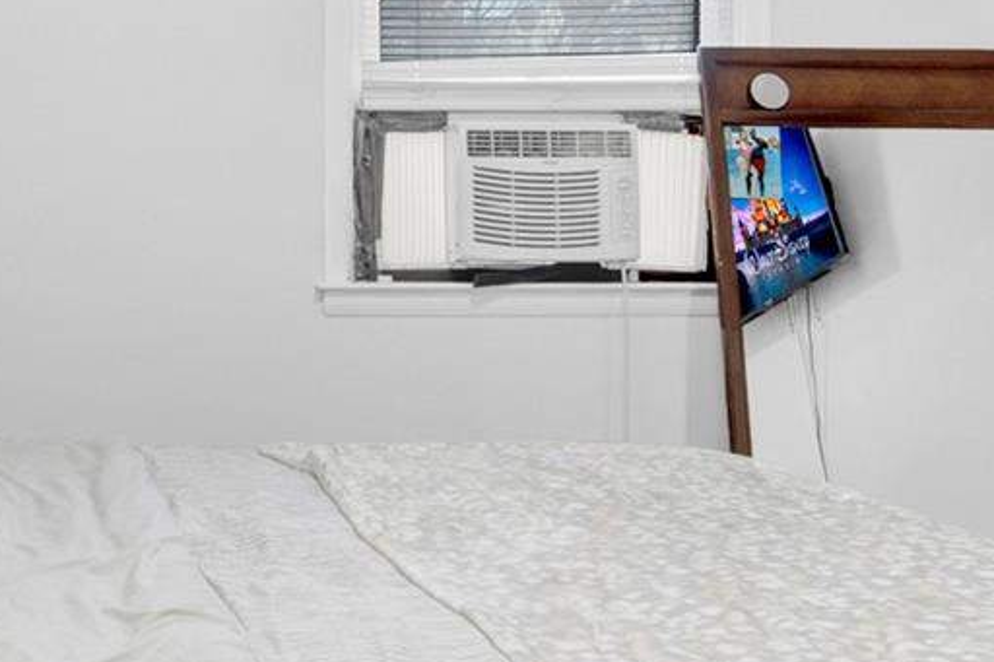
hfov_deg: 41.1
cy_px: 339
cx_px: 483
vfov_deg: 28.1
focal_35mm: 48
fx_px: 1325
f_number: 8
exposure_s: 1/2
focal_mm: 8
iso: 400
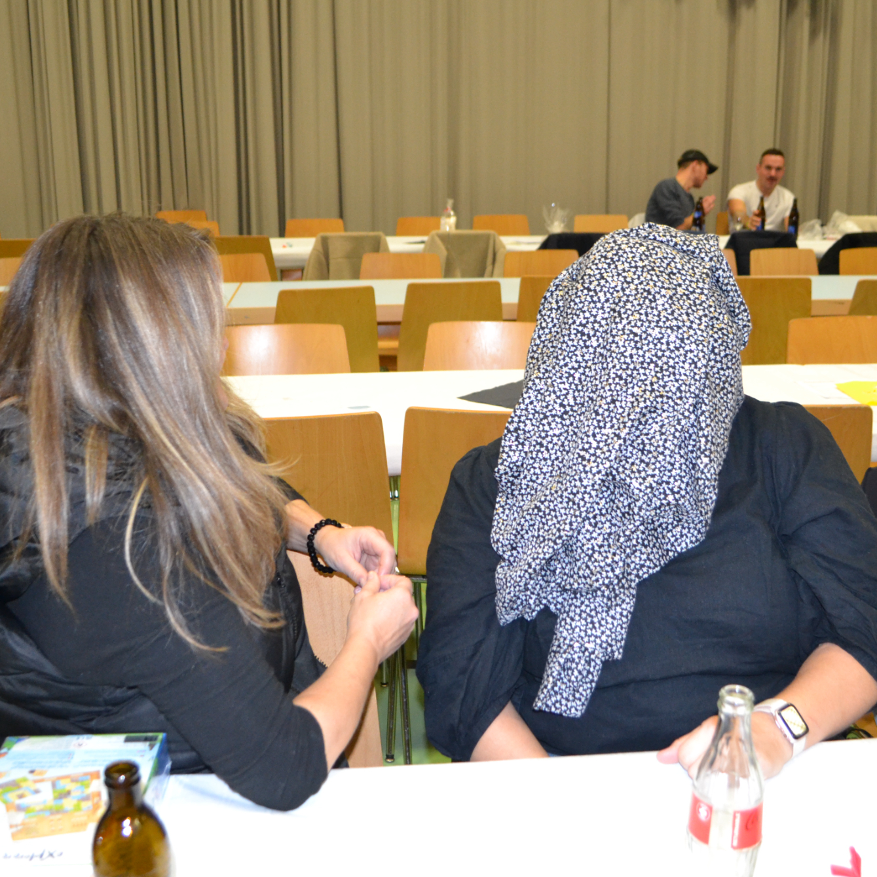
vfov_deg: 42.8
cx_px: 455
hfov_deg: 42.8
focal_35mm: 39
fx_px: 1118
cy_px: 433
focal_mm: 20
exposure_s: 1/60
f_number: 3.8
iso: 1600
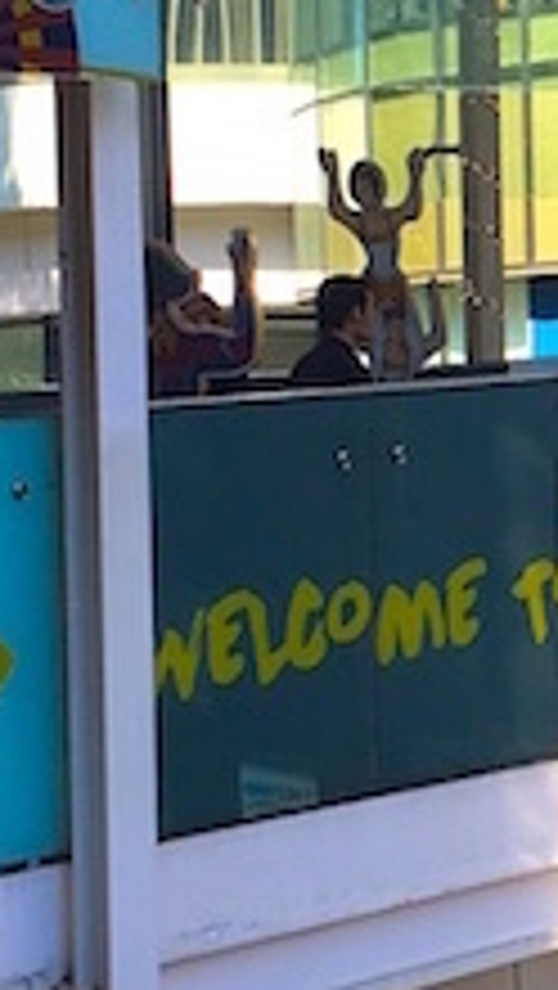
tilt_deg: -1.6
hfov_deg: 9.5
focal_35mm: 122
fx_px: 3204
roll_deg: +0.8
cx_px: 945
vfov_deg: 17.6
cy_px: 567
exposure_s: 1/561
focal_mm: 4.15
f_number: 2.2
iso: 25
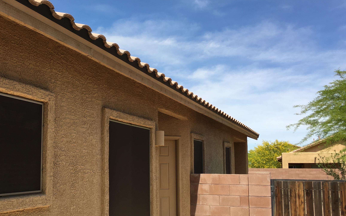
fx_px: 377
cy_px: 131
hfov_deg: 48.7
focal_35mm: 40
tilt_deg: +6.0
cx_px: 126
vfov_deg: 31.9
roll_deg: -0.5
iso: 25
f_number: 2.2
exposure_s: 1/1399
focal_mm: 4.15
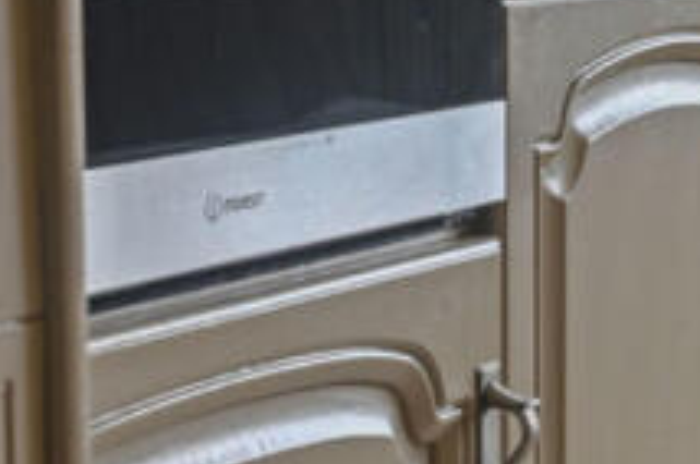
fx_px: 2970
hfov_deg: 13.2
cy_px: -222
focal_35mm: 153
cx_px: 749
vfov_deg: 8.7
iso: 400
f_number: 13
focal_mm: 50
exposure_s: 1.6
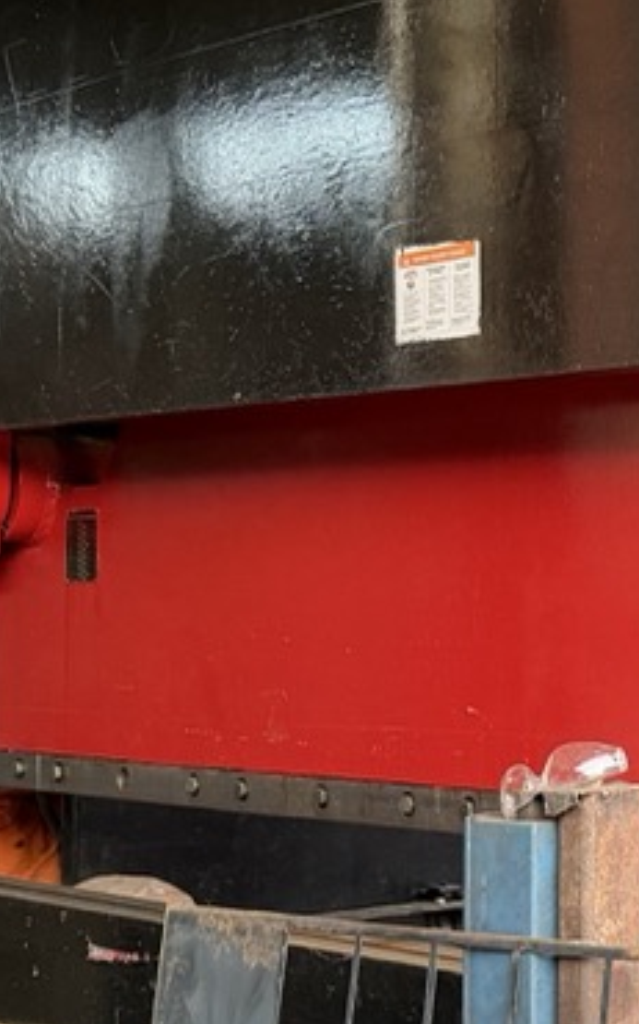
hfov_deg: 13.7
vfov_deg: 23.6
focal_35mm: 88
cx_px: 1048
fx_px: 2454
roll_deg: +0.7
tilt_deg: +0.4
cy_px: 529
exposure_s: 1/60
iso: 250
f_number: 1.78
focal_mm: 6.76
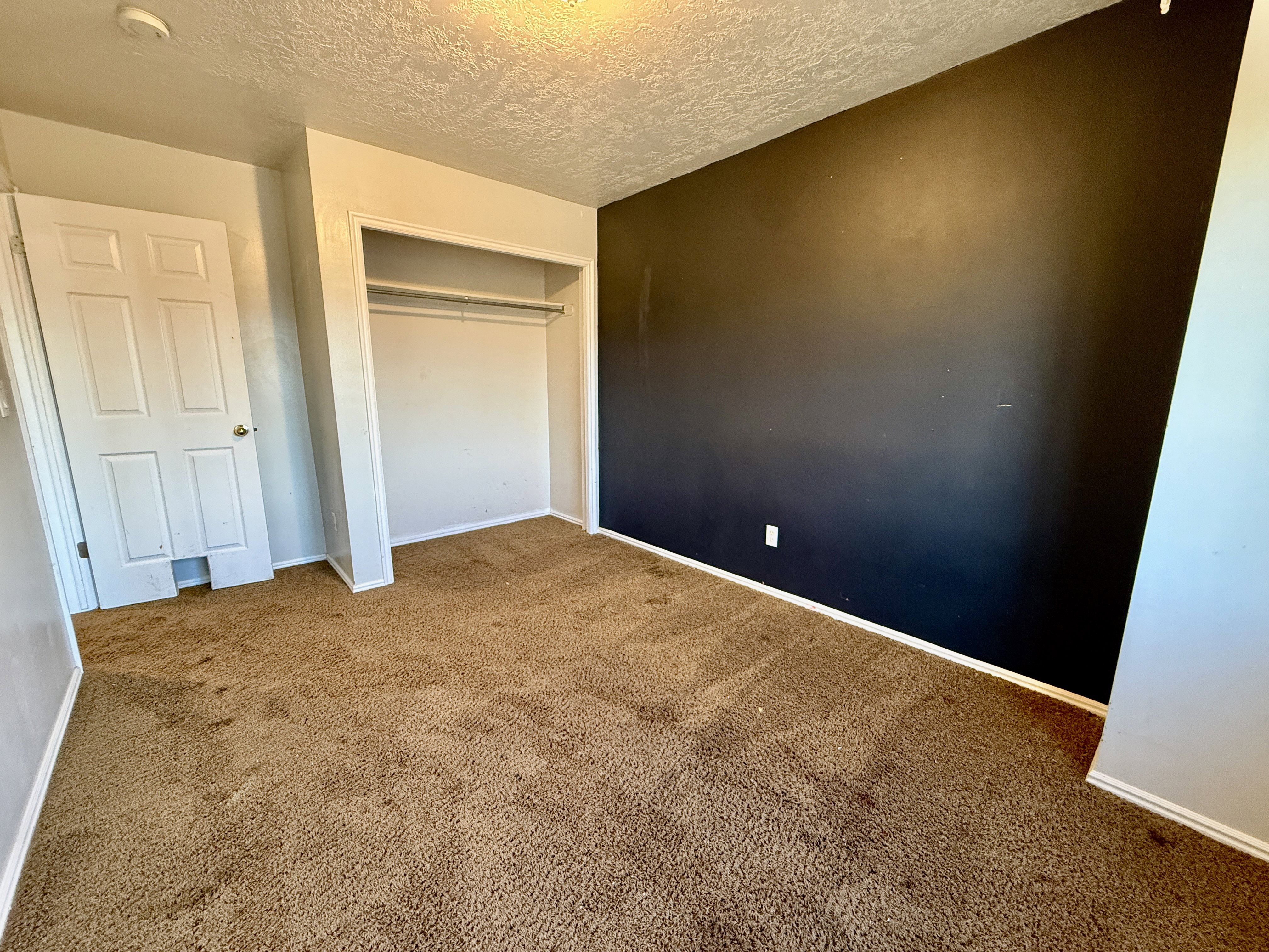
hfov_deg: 102.1
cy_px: 476
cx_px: 634
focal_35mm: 14
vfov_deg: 85.7
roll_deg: -0.8
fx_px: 513
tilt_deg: -9.9
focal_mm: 2.22
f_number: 2.2
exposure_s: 1/60
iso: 400
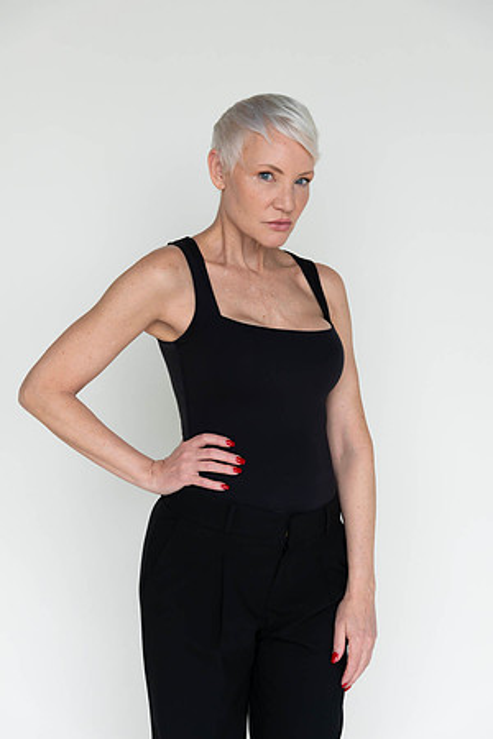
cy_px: 370
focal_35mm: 62
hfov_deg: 21.9
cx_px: 246
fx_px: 1273
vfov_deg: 32.4
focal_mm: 62
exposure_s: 1/125
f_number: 6.3
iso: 640
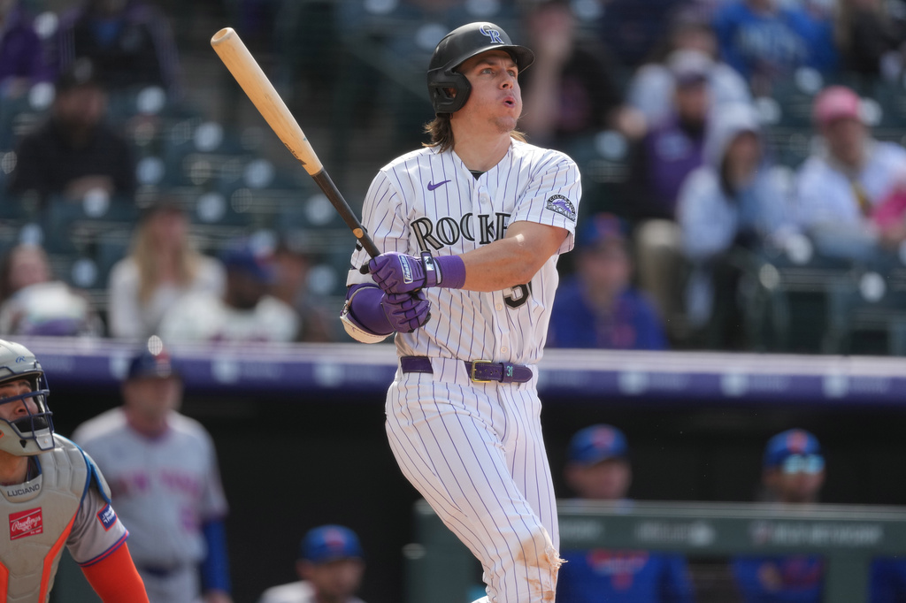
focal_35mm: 600
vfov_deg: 2.3
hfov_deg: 3.4
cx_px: 453
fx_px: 15094
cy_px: 302
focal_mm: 600
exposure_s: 1/1600
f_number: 4
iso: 640
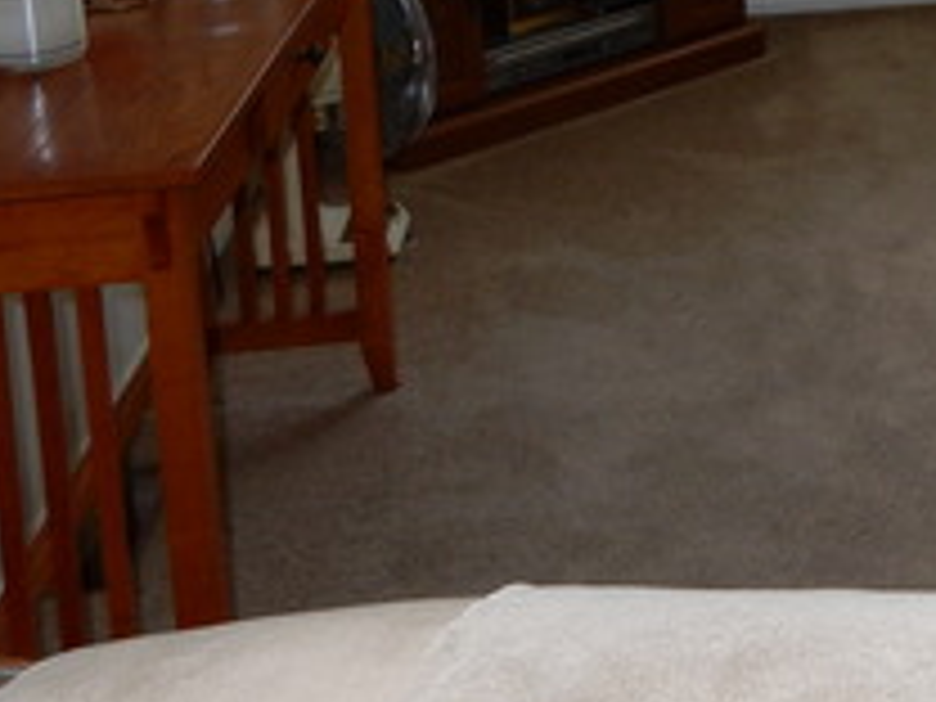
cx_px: 1318
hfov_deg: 21.9
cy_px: -212
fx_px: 2082
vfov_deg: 17.9
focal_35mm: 77
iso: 125
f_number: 3.7
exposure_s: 1/50
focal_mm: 4.5
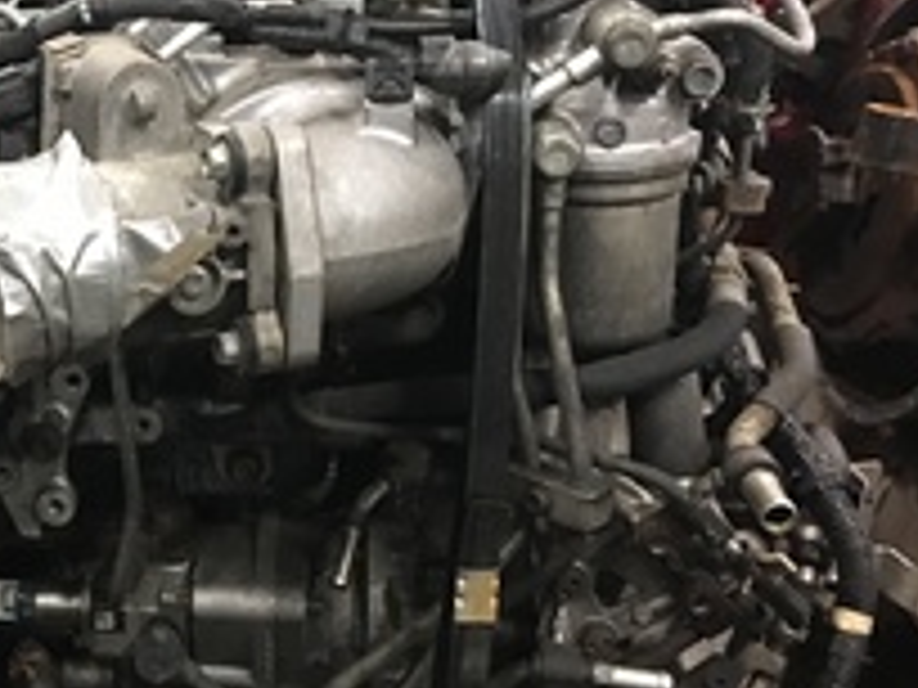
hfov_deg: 31.9
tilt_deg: -23.1
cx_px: 68
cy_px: 382
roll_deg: -7.5
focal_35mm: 57
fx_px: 1512
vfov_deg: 25.6
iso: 100
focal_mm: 4.15
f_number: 2.2
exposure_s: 1/4
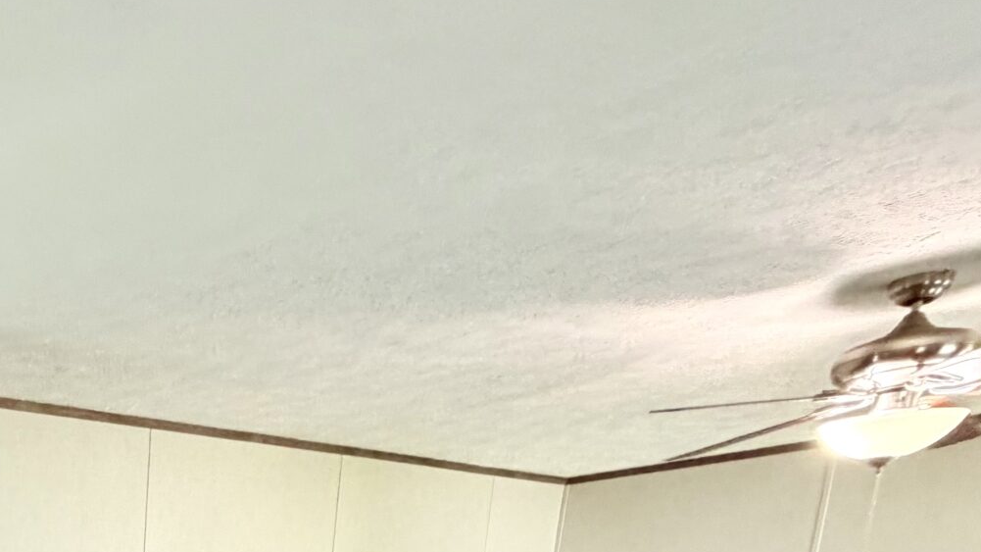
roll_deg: -2.0
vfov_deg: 22.1
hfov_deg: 41.4
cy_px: 928
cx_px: -94
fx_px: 1014
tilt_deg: -13.0
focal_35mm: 39
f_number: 2.2
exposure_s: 1/121
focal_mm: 2.22
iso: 320
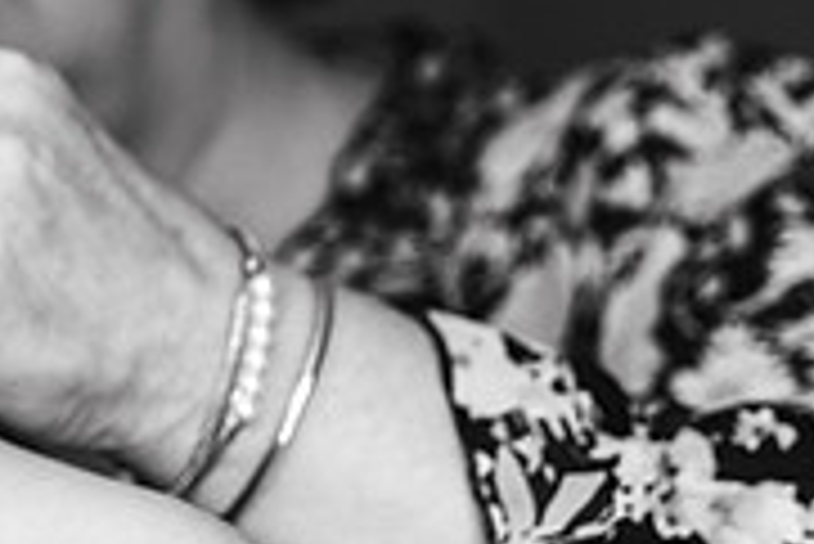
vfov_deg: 8.4
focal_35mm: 160
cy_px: -261
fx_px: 3621
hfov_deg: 12.4
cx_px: -297
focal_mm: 50
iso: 500
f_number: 3.2
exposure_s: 1/160
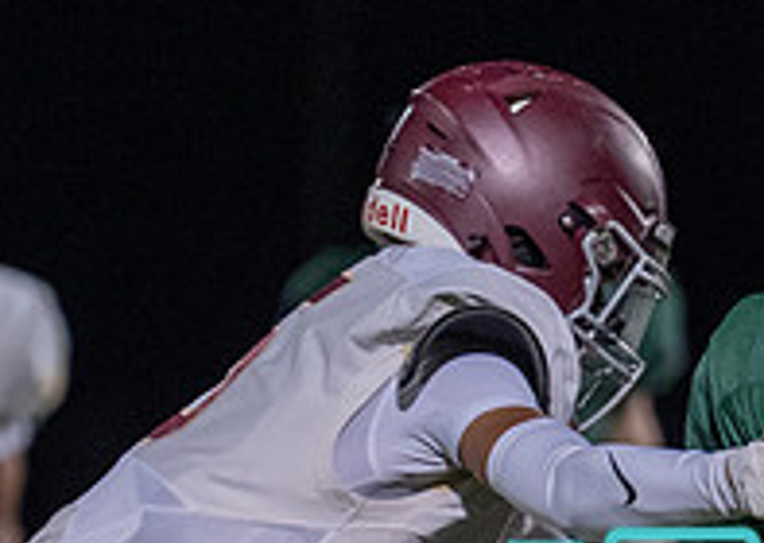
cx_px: 813
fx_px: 21531
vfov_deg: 1.4
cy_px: 581
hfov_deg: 2.0
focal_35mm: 994
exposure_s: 1/1000
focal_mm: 182
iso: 2000
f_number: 2.8
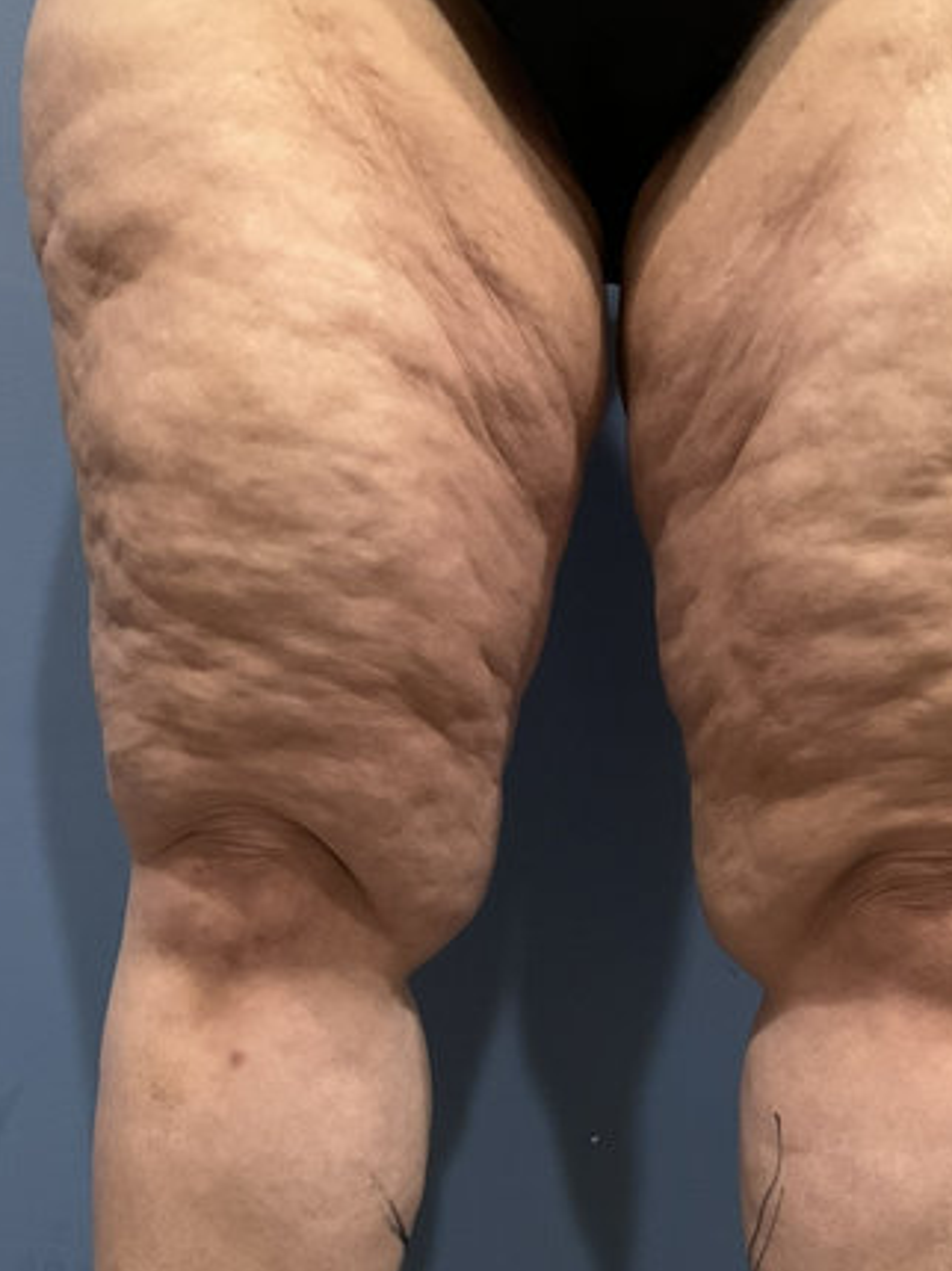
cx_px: 579
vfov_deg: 34.4
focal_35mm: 54
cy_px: 1035
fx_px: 1982
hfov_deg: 26.9
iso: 200
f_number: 1.8
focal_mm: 3
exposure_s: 1/40
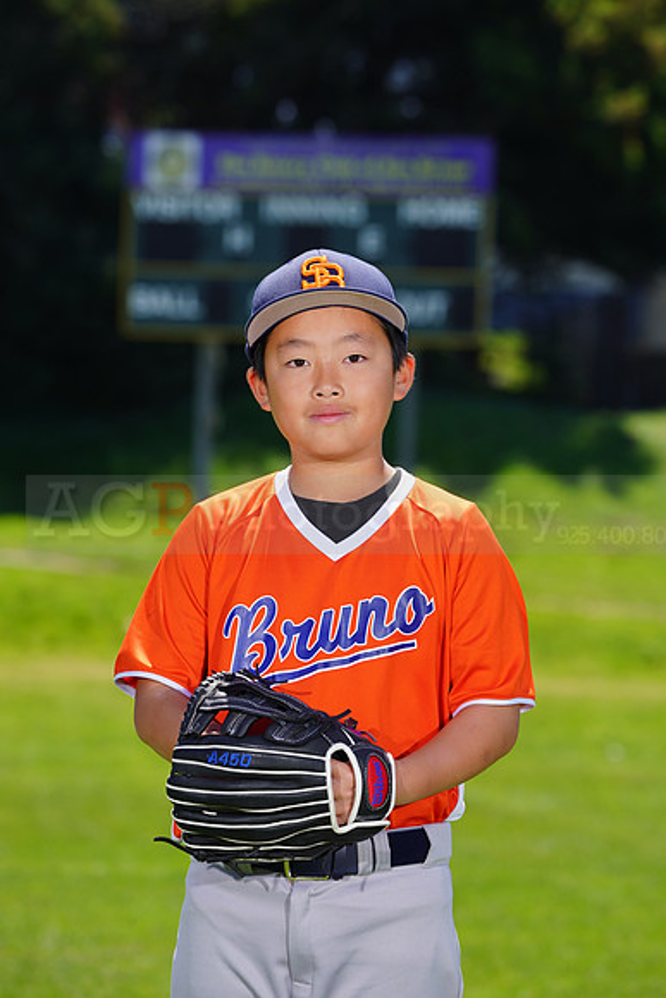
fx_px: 5962
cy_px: 499
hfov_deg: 6.4
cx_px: 333
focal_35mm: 215
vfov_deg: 9.6
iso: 100
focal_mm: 215
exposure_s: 1/250
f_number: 8
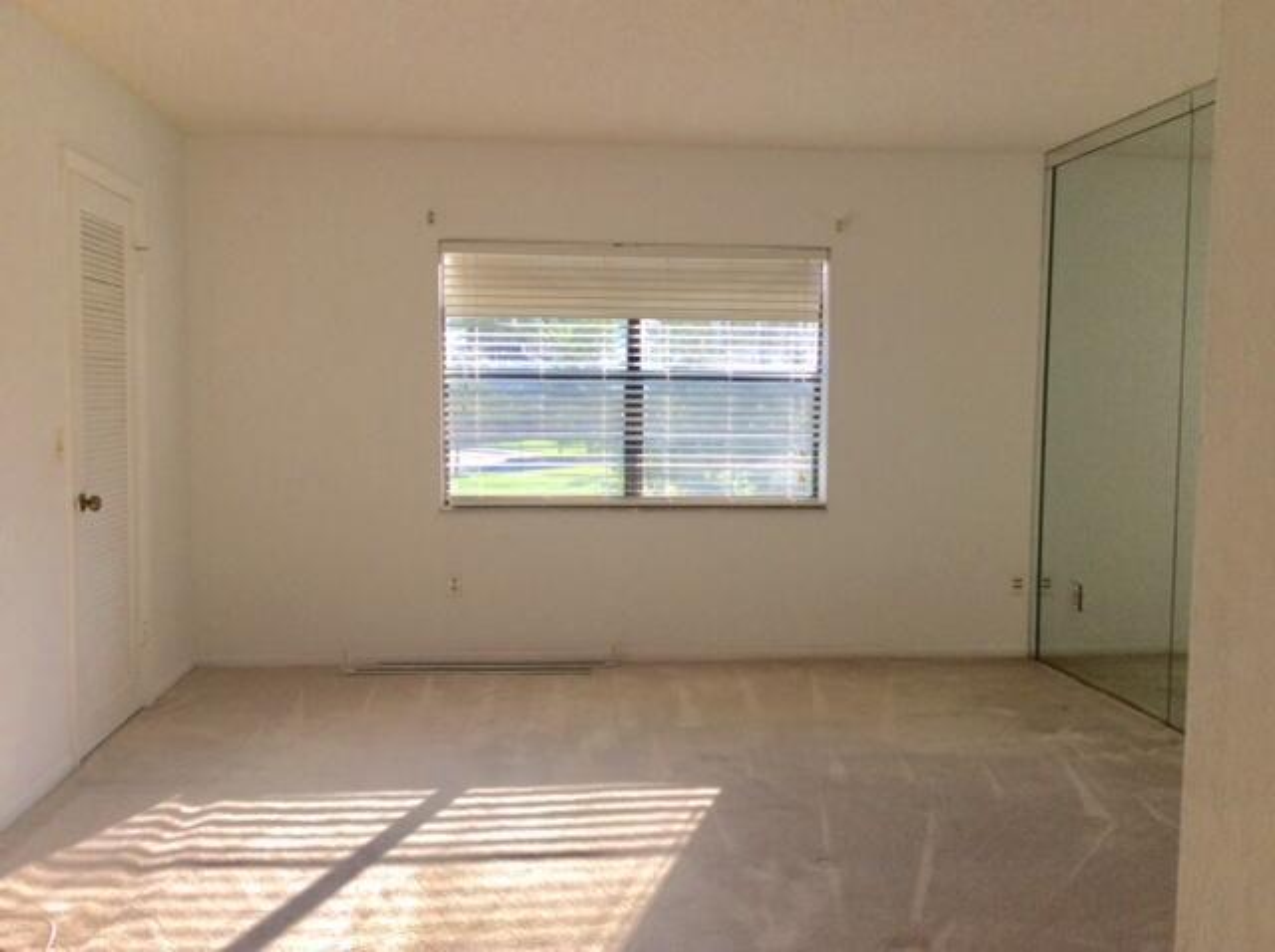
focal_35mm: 32
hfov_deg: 56.9
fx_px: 1177
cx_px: 638
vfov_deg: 44.1
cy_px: 476
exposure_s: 1/424
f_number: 2.4
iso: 32
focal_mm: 3.3
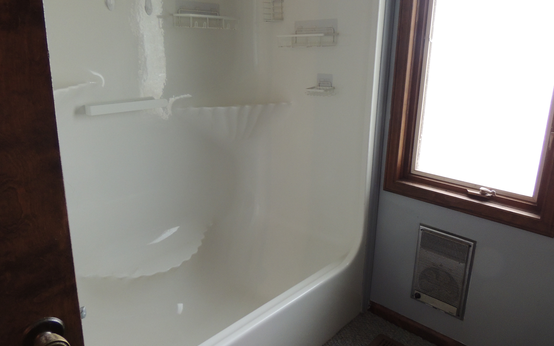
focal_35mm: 26
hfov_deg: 70.4
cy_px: 153
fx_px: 393
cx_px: 281
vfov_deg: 47.5
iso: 320
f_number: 3
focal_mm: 4.3
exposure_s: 1/30
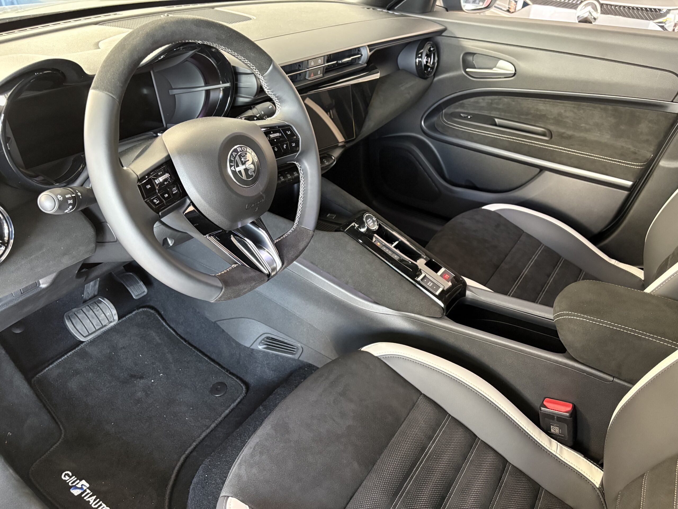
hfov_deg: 67.3
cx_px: 339
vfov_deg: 53.1
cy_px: 254
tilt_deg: -33.3
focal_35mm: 26
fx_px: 509
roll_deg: -3.2
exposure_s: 1/40
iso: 640
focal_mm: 5.96
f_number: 1.6
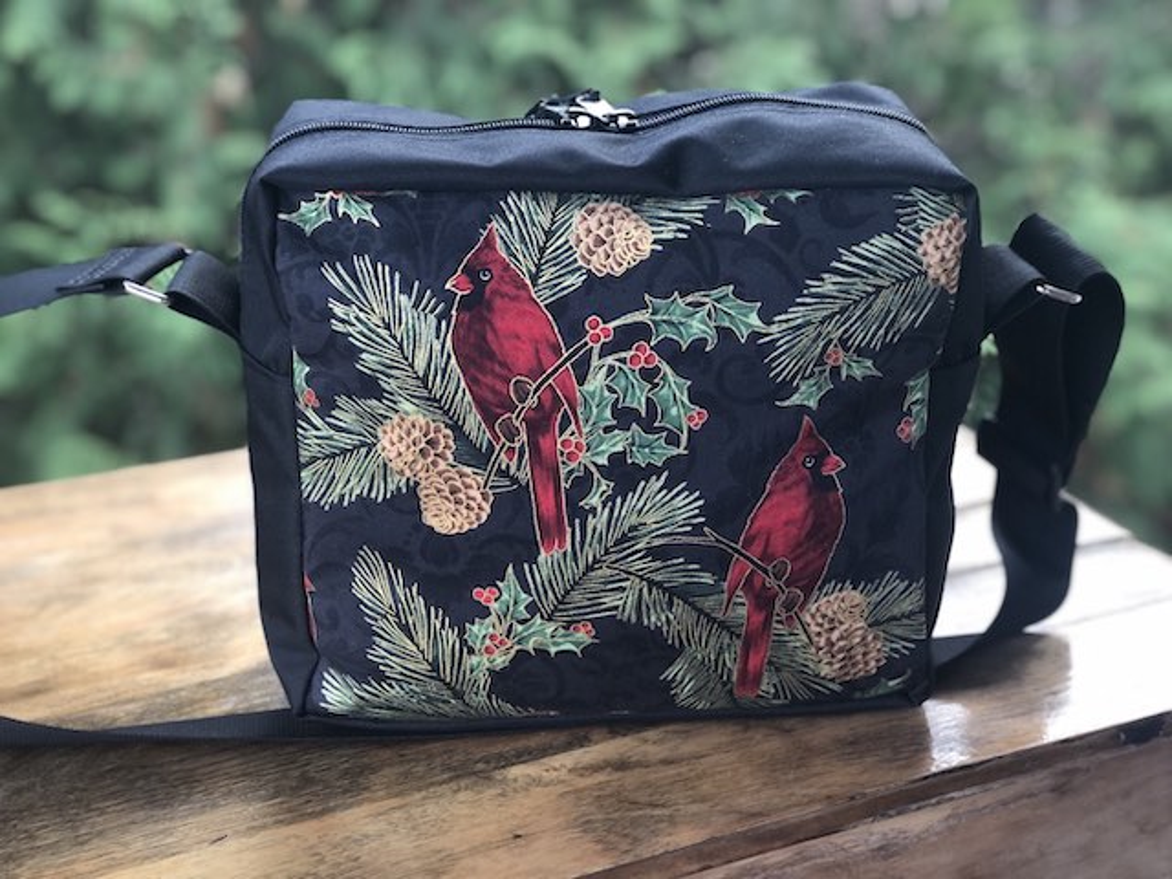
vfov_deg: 25.7
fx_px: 1930
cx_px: 586
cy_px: 440
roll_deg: +0.2
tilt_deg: -25.4
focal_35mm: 57
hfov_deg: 33.8
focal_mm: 6.6
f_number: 2.8
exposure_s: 1/30
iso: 40
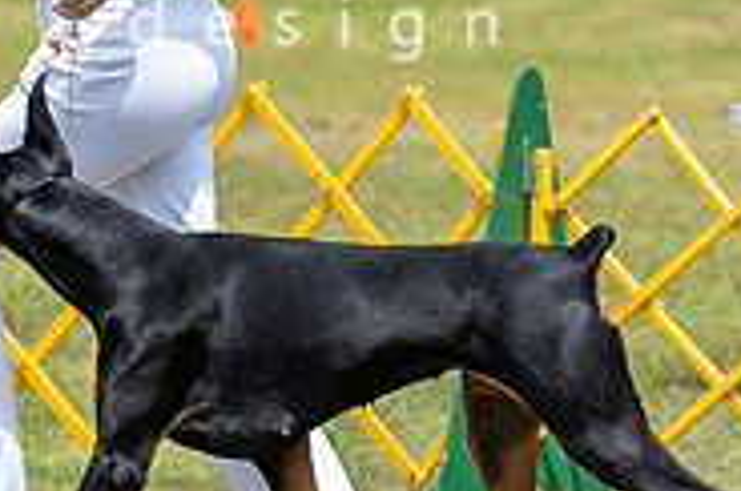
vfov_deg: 2.0
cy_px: 30
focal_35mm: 698
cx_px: -273
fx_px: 14342
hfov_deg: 3.0
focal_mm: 162
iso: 100
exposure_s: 1/800
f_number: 4.5
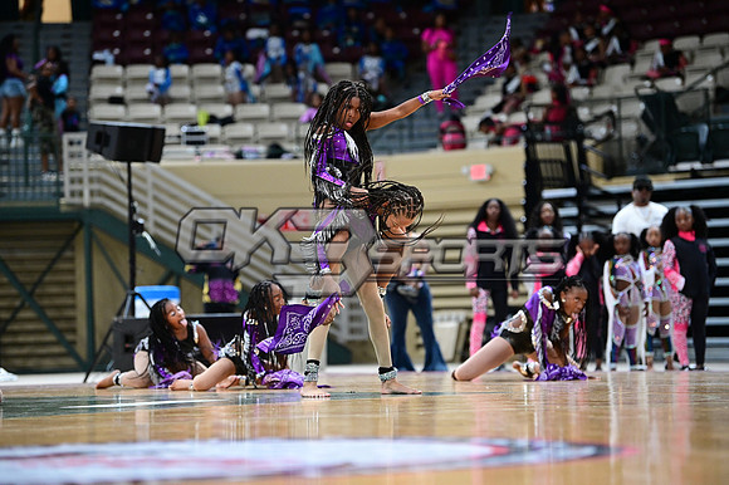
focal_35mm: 145
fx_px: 2934
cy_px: 242
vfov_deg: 9.5
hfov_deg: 14.2
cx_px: 364
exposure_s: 1/1000
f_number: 3.2
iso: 6400
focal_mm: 145
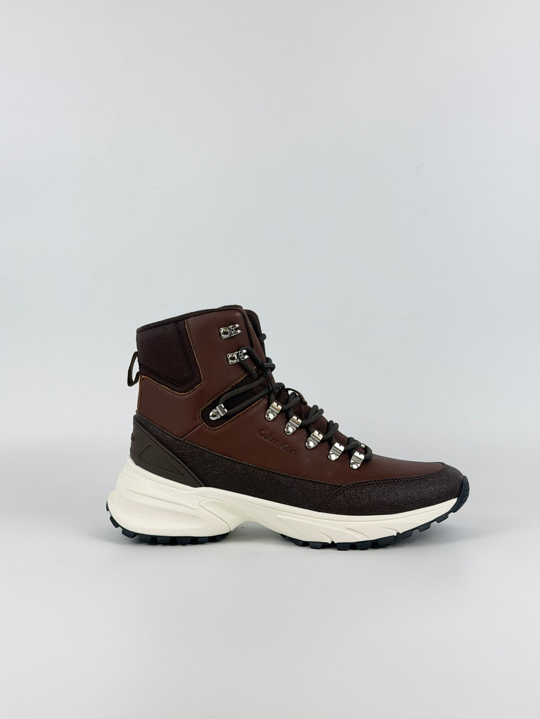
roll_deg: +0.4
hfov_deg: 30.3
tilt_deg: -3.5
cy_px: 360
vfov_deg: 39.7
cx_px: 270
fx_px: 998
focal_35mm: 48
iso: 50
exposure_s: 1/158
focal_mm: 6.76
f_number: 1.78
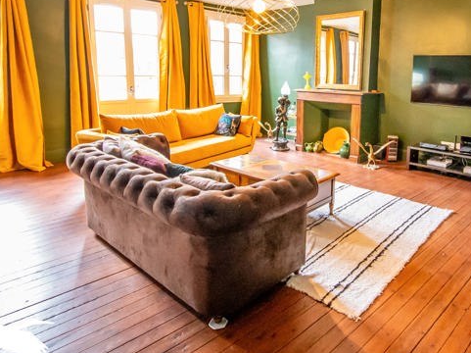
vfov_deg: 55.7
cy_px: 121
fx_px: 326
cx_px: 297
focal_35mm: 24
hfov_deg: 70.4
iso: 5000
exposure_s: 1/50
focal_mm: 10
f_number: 5
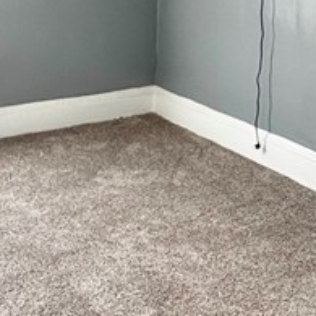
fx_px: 671
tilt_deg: -4.0
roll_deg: -1.9
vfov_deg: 24.5
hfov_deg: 26.4
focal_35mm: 65
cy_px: -41
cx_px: 112
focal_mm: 2.22
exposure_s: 1/99
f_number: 2.2
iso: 80
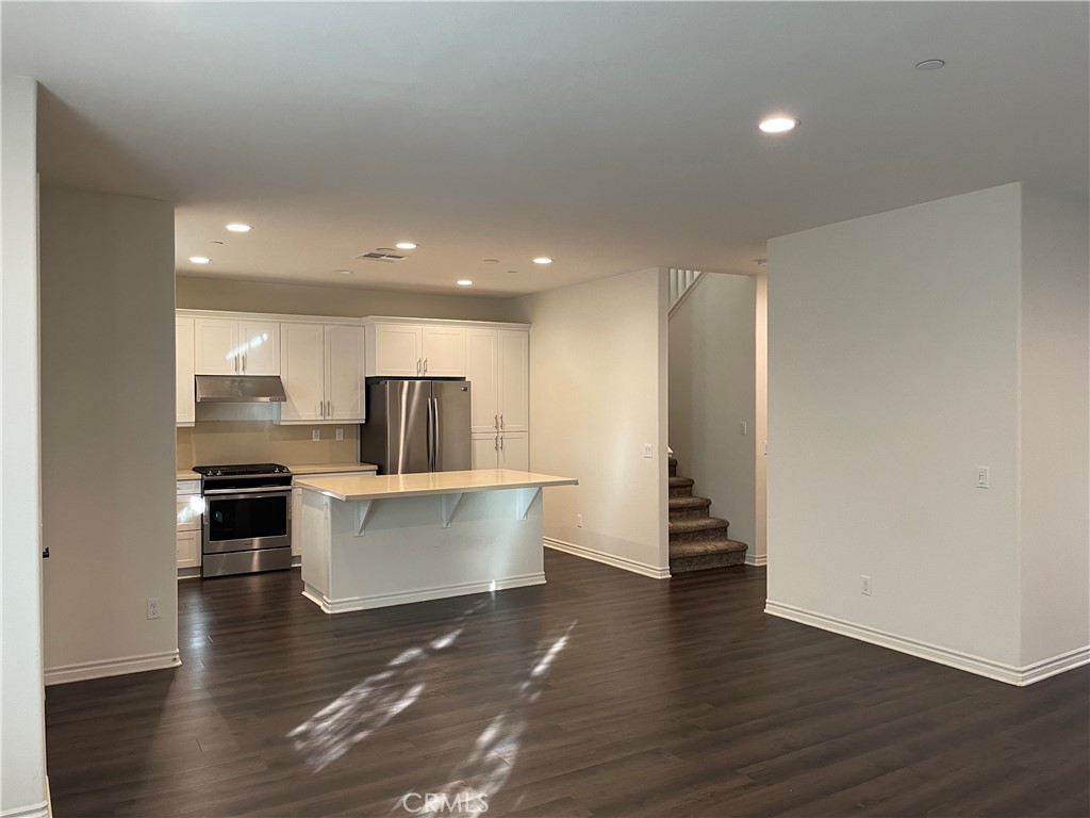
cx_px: 545
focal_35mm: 26
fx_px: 819
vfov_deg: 53.1
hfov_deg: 67.3
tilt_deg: +0.5
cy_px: 409
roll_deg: +0.6
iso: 125
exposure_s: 1/60
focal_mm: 4.2
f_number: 1.6
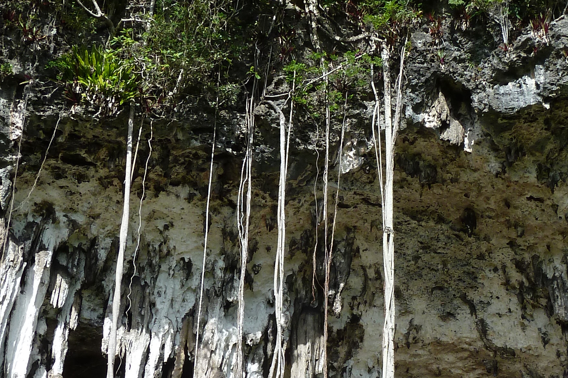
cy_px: 302
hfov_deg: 33.9
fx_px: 931
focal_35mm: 59
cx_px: 303
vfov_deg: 22.7
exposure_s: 1/500
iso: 80
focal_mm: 4.1
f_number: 4
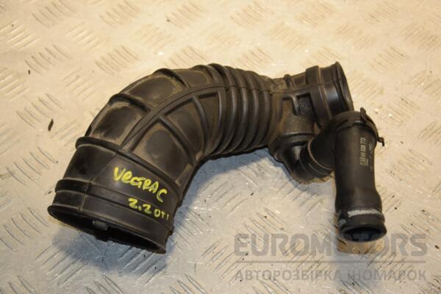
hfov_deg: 27.0
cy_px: 147
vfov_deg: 18.2
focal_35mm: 75
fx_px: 919
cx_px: 220
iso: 800
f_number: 5.6
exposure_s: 1/200
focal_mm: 50
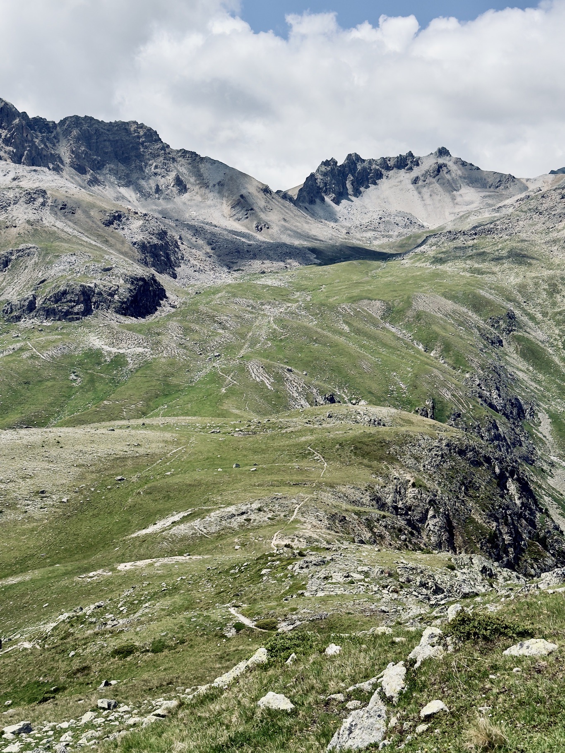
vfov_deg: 39.7
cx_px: 282
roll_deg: -0.9
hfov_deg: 30.3
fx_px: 1045
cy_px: 376
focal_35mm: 48
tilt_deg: -4.3
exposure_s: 1/6536
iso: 64
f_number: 1.78
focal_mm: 6.76
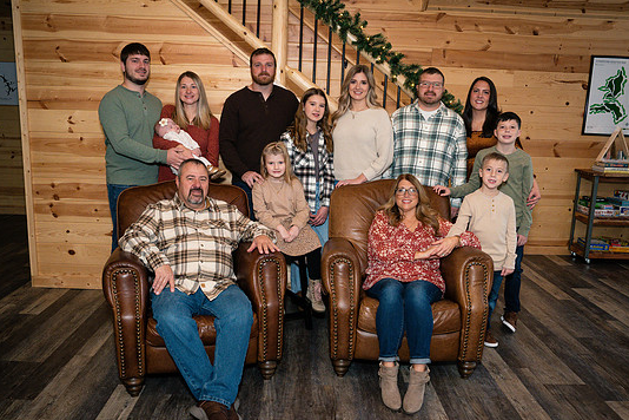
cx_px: 305
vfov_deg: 45.0
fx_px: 507
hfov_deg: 63.6
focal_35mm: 29
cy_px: 217
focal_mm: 24
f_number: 8
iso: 1000
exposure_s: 1/160
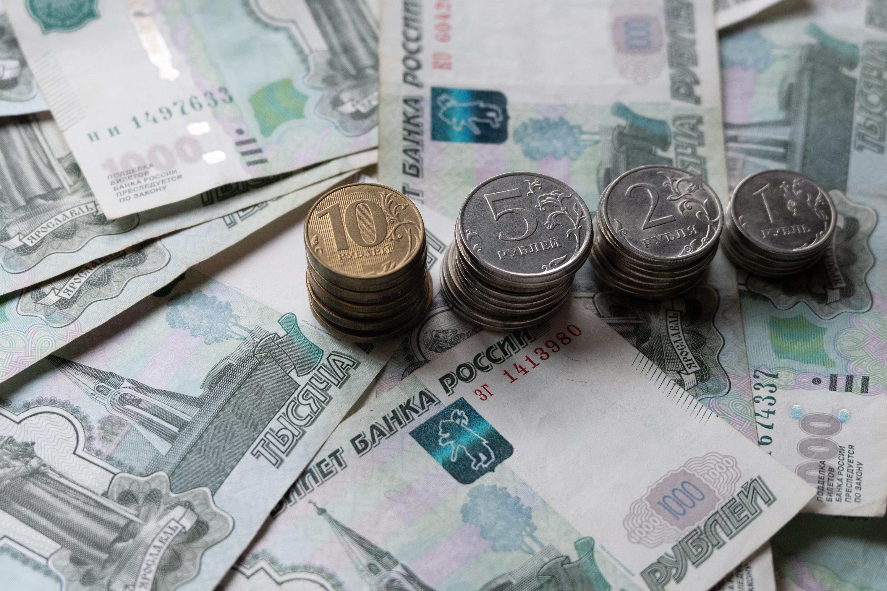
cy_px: 296
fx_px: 2328
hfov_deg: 21.6
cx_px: 444
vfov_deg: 14.5
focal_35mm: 94
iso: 1000
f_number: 6
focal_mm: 63
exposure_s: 1/250
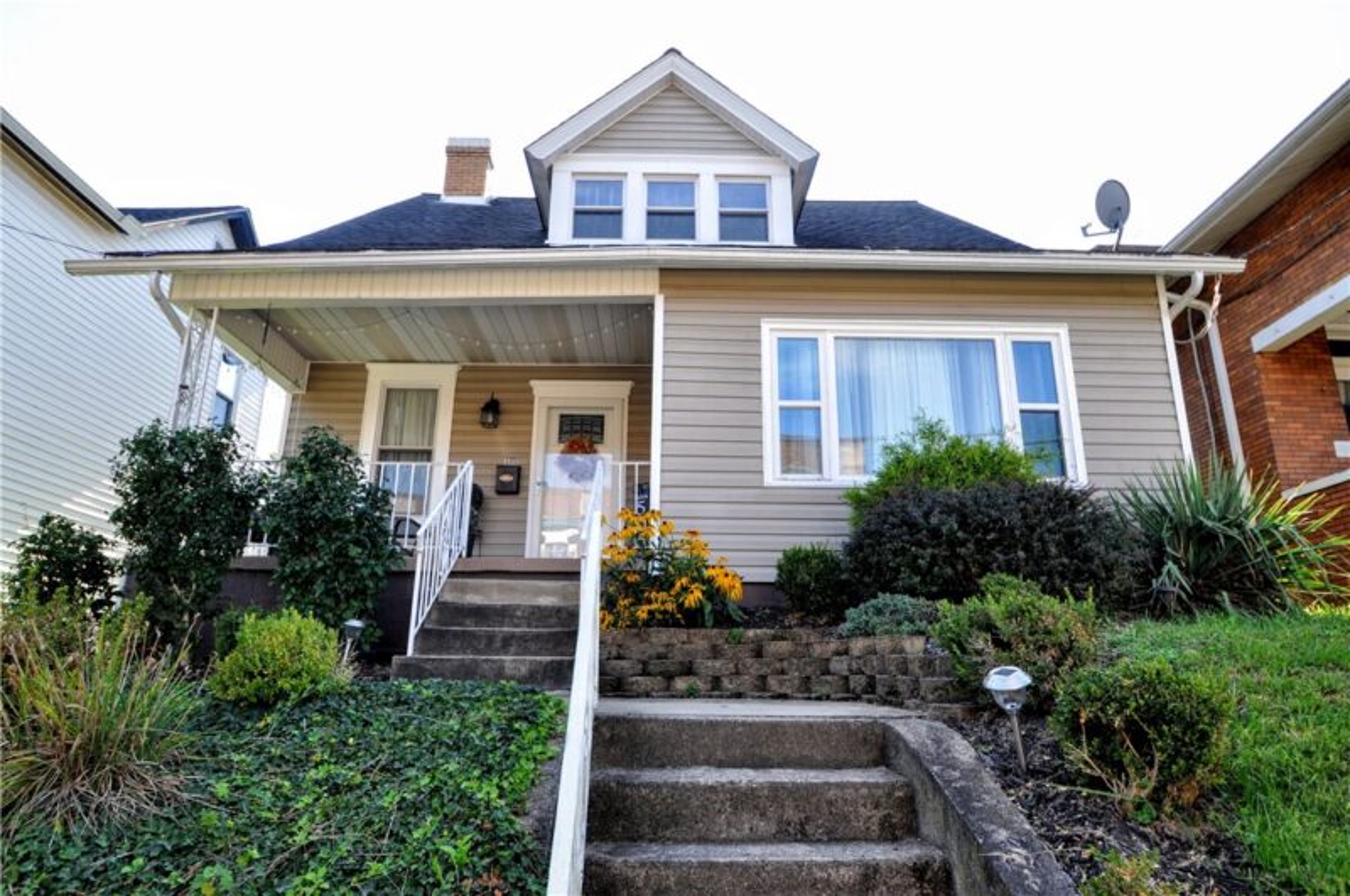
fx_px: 786
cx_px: 675
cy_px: 448
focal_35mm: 21
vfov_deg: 59.3
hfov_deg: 81.3
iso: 320
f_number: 7.1
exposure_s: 1/200
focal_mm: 14
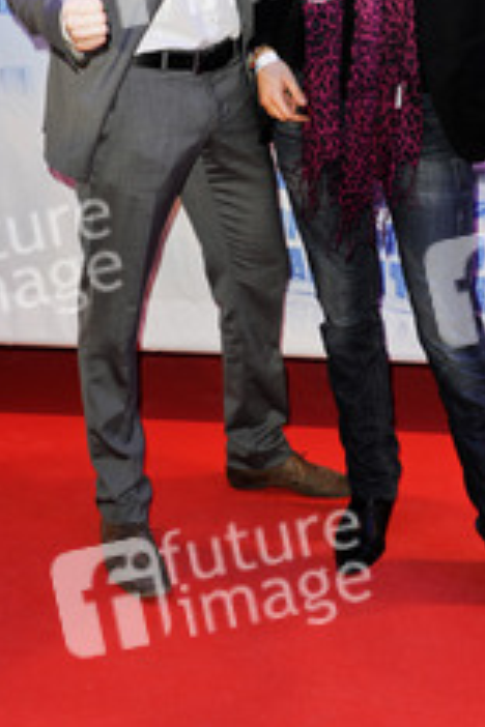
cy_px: 118
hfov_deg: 20.9
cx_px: 303
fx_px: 1313
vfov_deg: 30.0
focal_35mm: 65
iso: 1600
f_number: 5.6
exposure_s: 1/160
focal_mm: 38
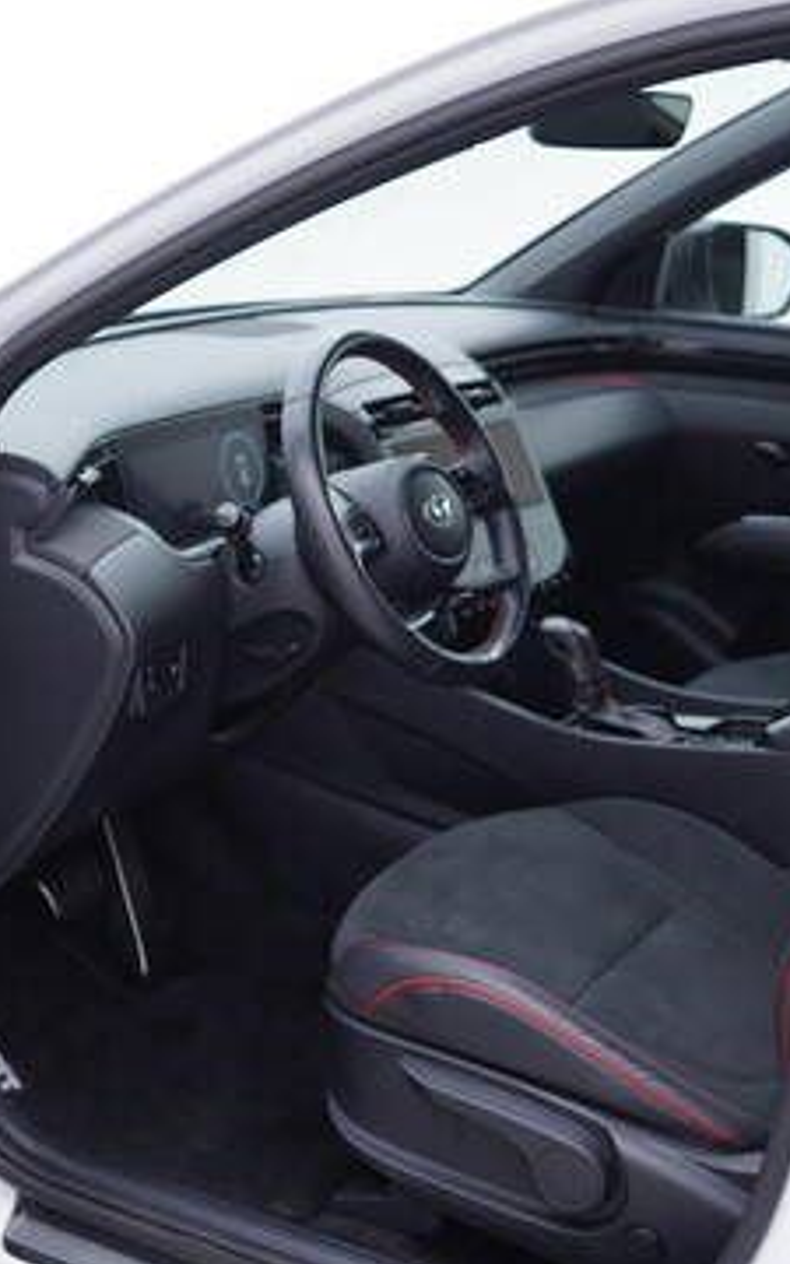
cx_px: 218
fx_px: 1929
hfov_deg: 23.0
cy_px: 637
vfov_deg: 36.3
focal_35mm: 56
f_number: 3.2
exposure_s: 1/50
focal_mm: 24
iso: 125
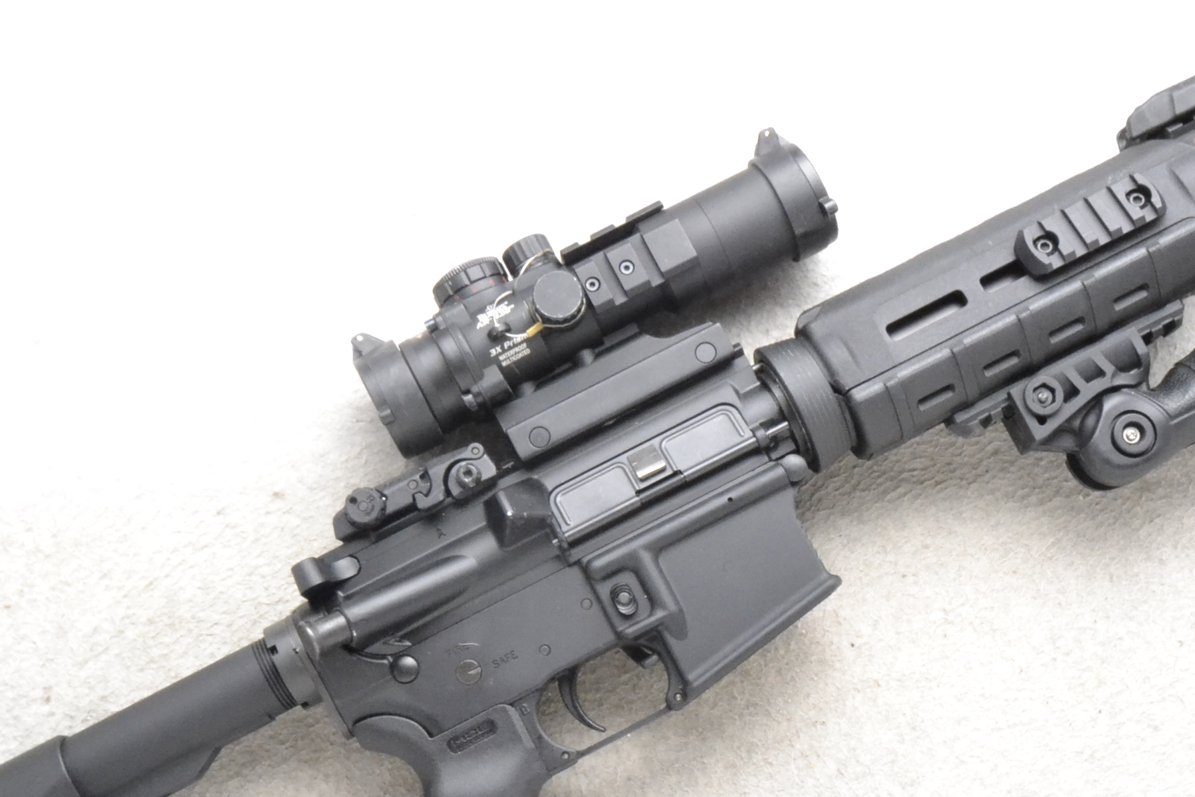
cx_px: 668
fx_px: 3351
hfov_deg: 20.2
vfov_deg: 13.5
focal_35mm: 101
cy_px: 572
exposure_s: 1/160
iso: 3200
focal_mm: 35
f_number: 20
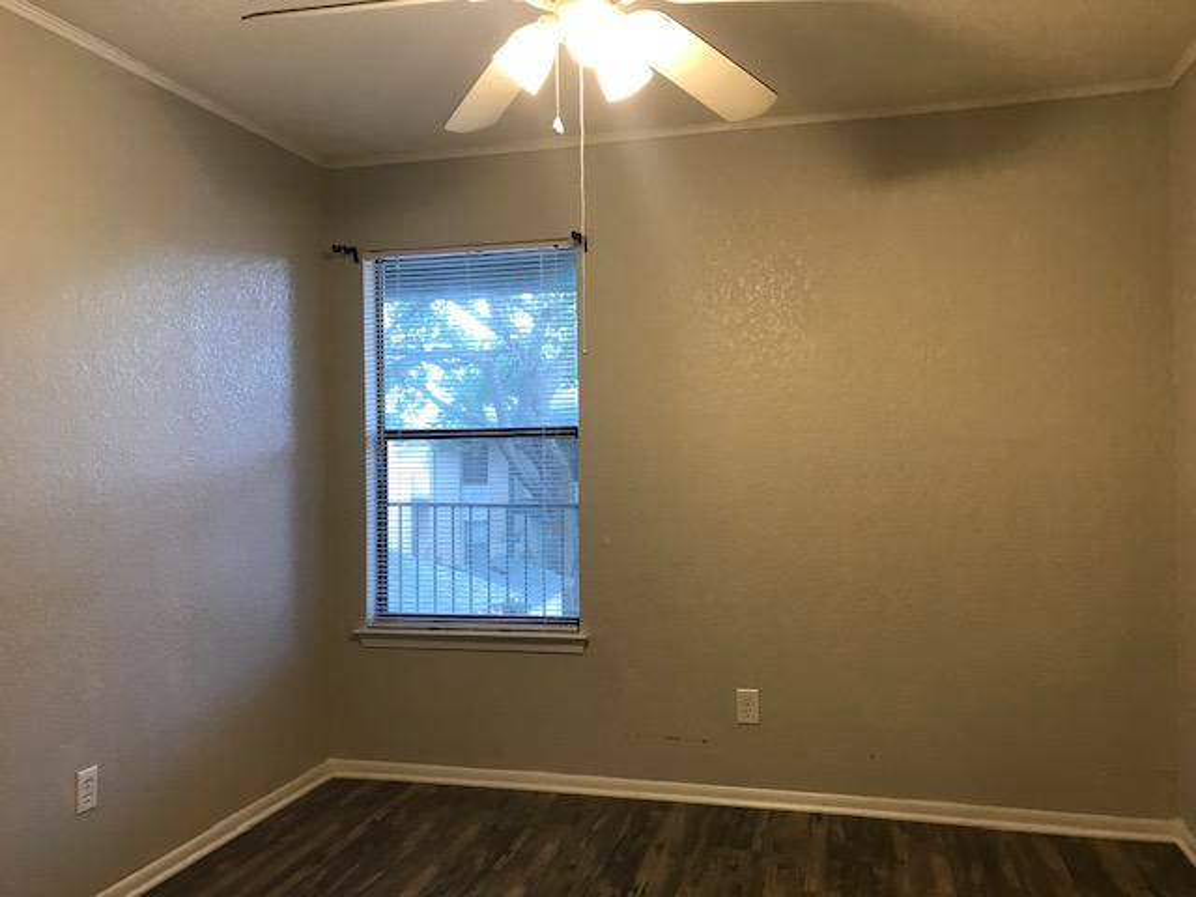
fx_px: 967
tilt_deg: -2.1
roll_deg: +1.5
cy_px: 448
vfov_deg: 49.7
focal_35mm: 28
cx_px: 598
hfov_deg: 63.4
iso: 40
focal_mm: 3.99
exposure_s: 1/30
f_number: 1.8
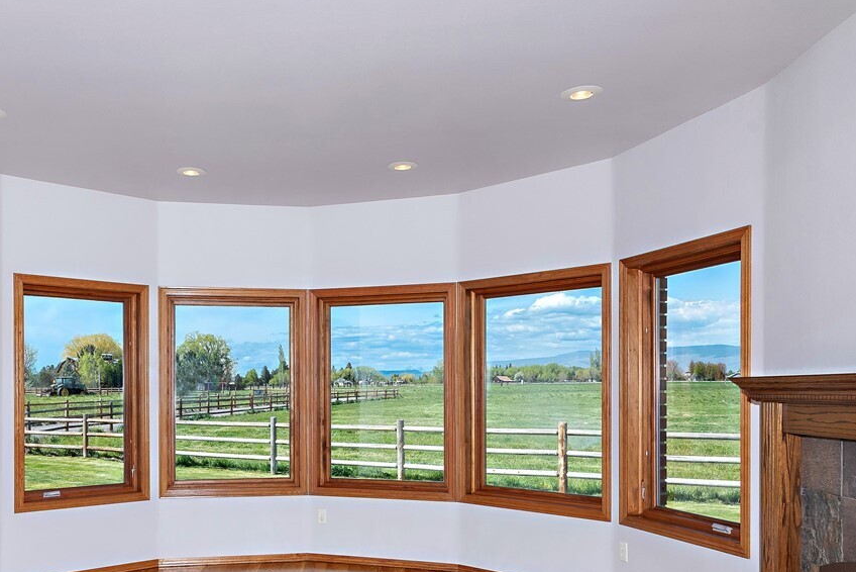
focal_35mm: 32
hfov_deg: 57.7
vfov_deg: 40.6
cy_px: 388
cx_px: 305
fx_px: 761
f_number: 10
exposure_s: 1/160
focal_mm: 16
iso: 200
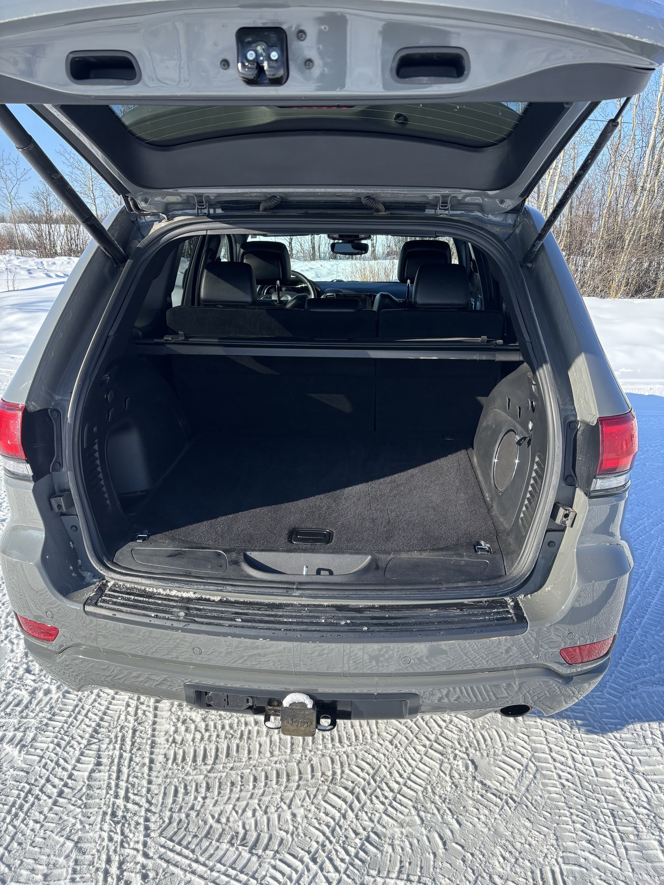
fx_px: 665
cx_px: 332
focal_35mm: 26
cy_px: 442
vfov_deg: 67.3
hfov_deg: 53.1
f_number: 1.6
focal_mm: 5.96
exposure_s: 1/1590
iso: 50
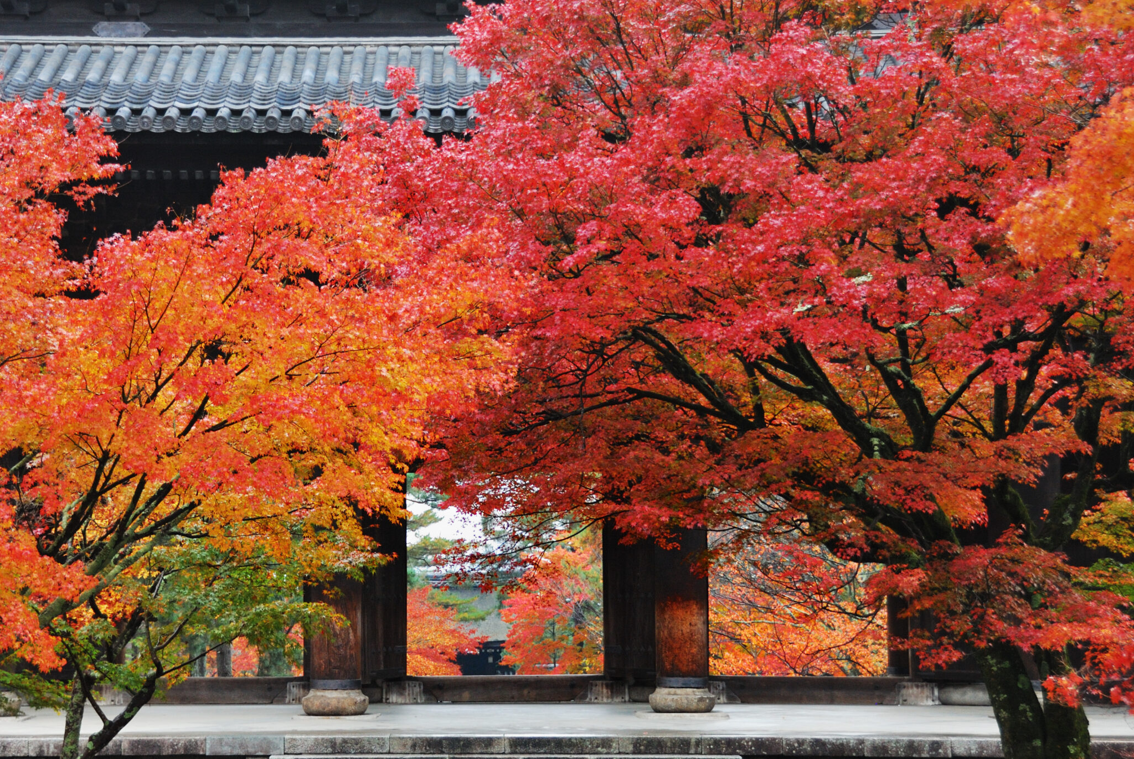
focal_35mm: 75
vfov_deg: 18.2
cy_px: 439
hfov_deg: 26.9
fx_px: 2365
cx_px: 434
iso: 400
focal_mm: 40
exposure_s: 1/25
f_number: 4.5
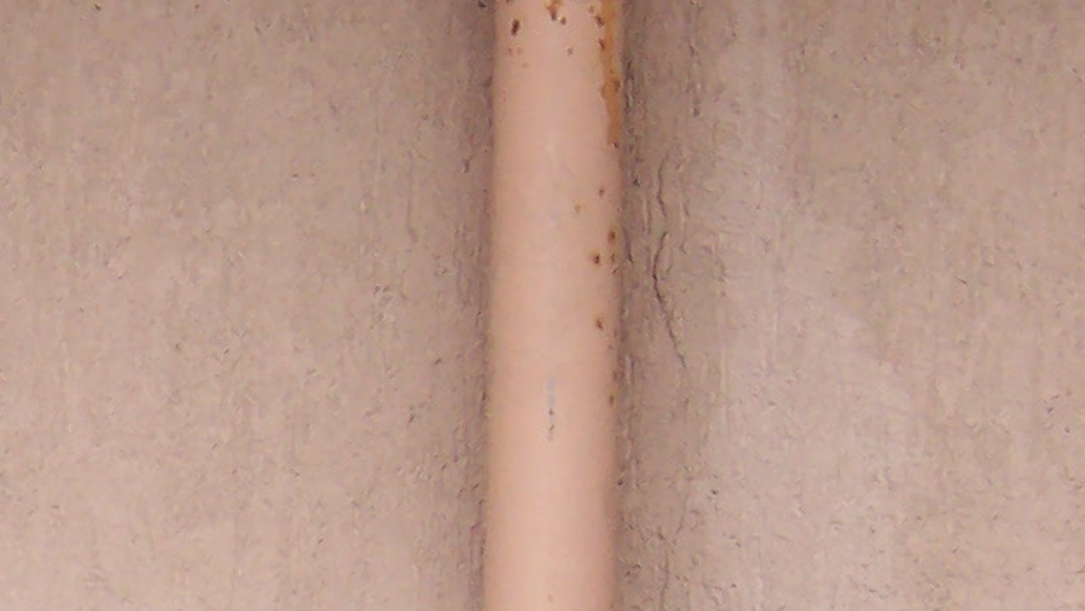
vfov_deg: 4.1
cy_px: 1257
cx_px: -45
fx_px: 8431
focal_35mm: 293
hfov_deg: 7.3
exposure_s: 1/125
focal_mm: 12.8
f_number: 4.8
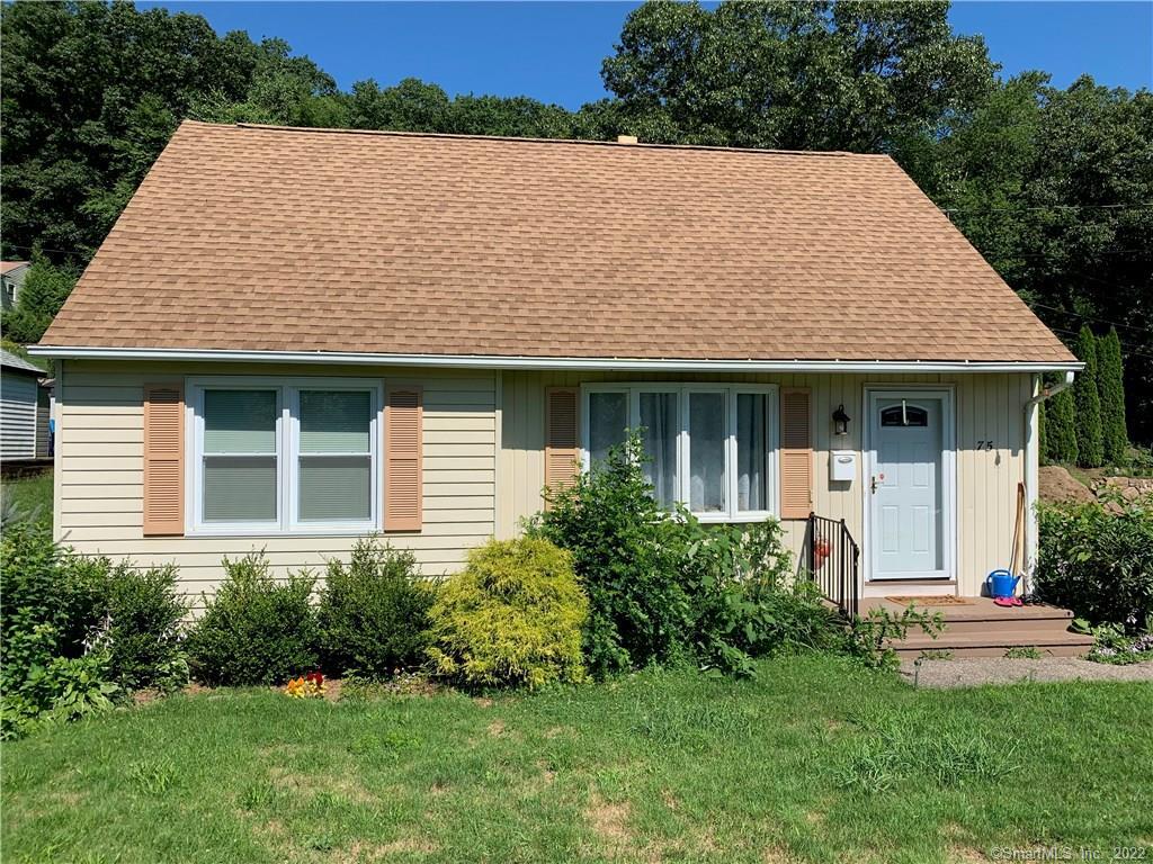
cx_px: 576
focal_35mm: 26
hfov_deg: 67.3
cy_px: 432
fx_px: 866
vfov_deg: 53.1
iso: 25
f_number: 1.8
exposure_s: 1/2755
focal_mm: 4.25
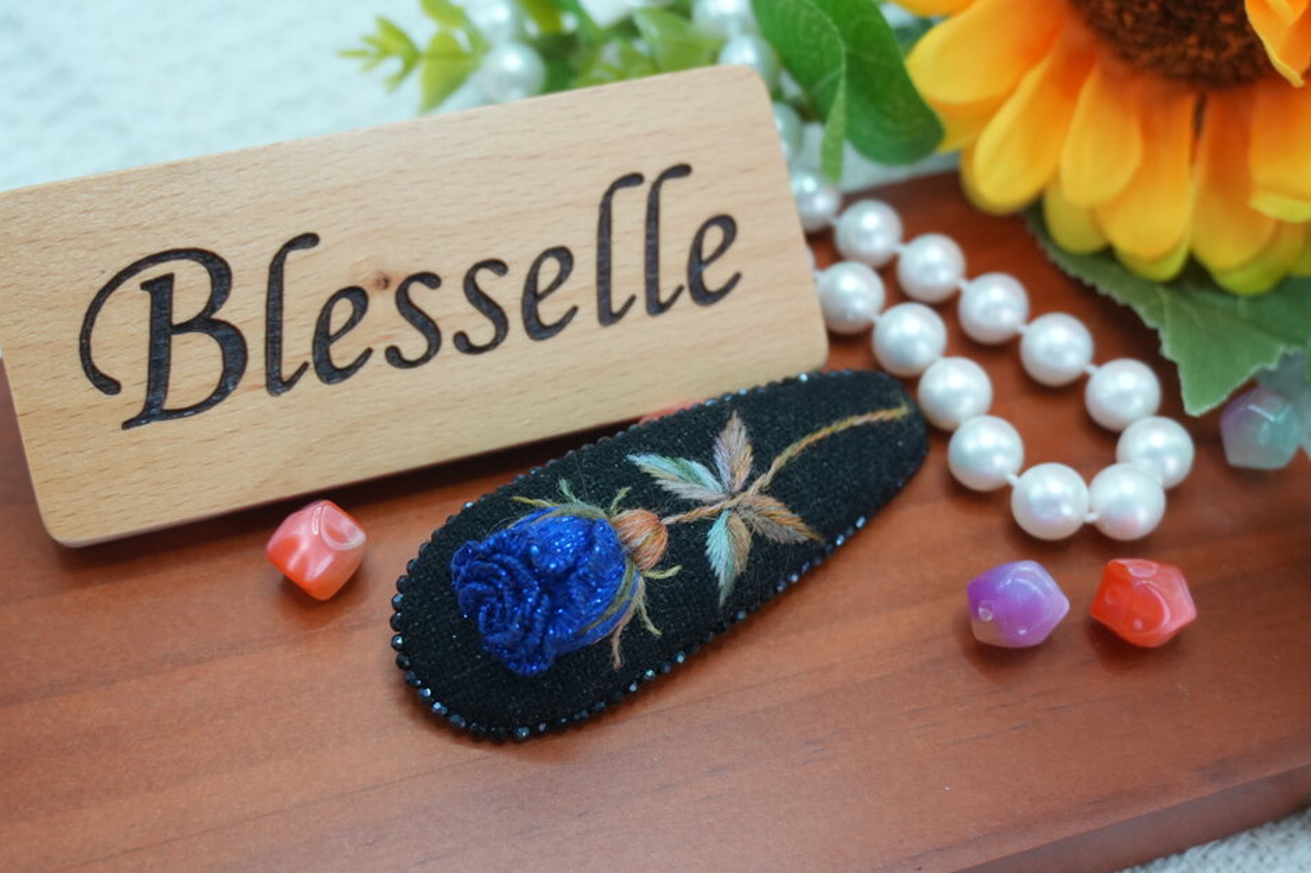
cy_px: 436
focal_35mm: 48
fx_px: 1729
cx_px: 653
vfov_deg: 28.3
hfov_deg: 41.5
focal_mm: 31
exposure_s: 1/160
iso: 1250
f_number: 5
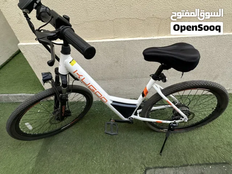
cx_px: 116
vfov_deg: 85.7
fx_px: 94
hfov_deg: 102.1
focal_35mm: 14
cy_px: 87
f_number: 2.2
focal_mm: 2.22
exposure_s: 1/85
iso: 320
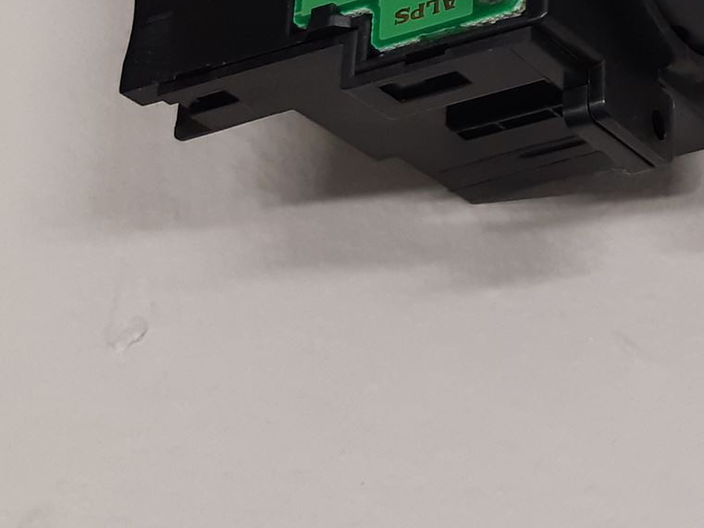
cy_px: -138
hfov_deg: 24.7
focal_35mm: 70
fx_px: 1424
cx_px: 873
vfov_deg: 19.5
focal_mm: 3.93
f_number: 1.7
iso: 125
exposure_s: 1/50
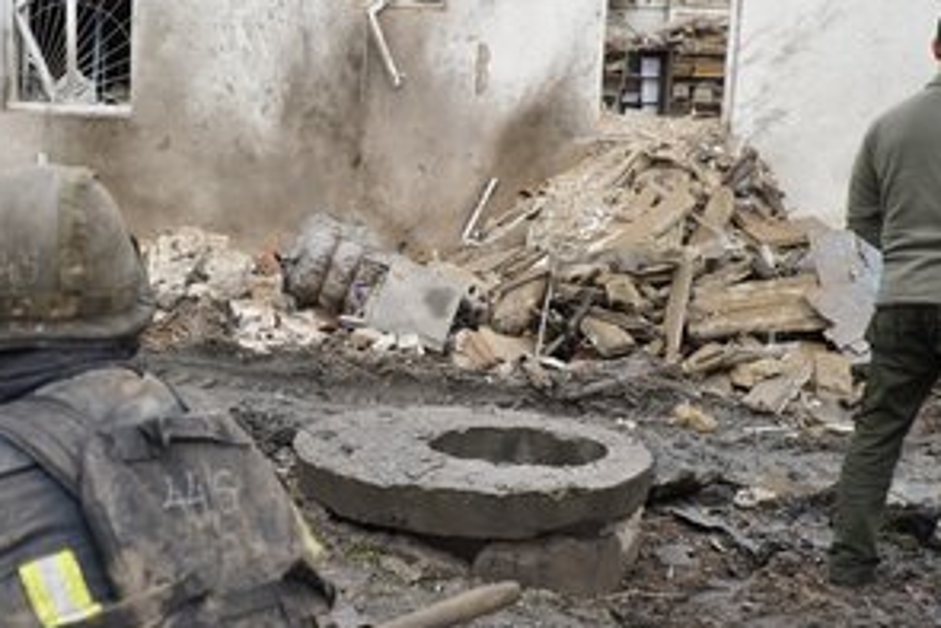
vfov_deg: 31.9
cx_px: 316
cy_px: 349
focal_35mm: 42
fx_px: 1098
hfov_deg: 45.7
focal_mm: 31
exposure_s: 1/160
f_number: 4
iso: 100
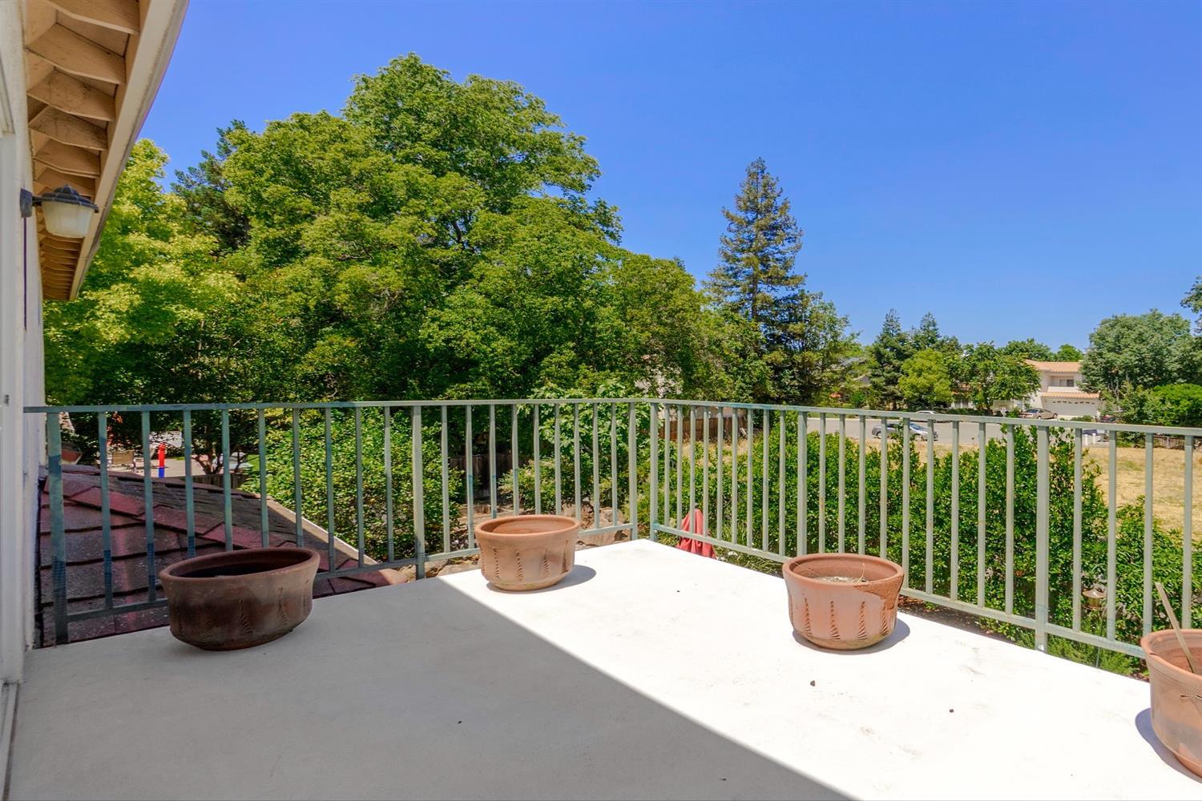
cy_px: 400
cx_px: 601
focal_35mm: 15
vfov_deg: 77.3
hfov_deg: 100.4
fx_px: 501
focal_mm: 10
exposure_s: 1/200
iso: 100
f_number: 8
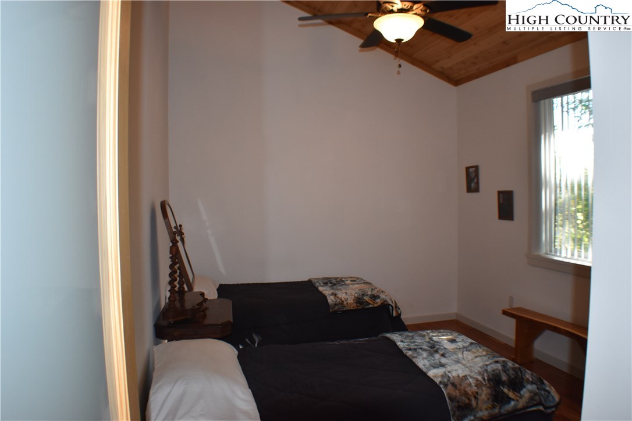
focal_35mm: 34
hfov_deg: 55.1
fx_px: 606
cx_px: 316
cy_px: 210
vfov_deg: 38.4
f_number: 3.8
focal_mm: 23
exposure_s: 1/160
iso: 800
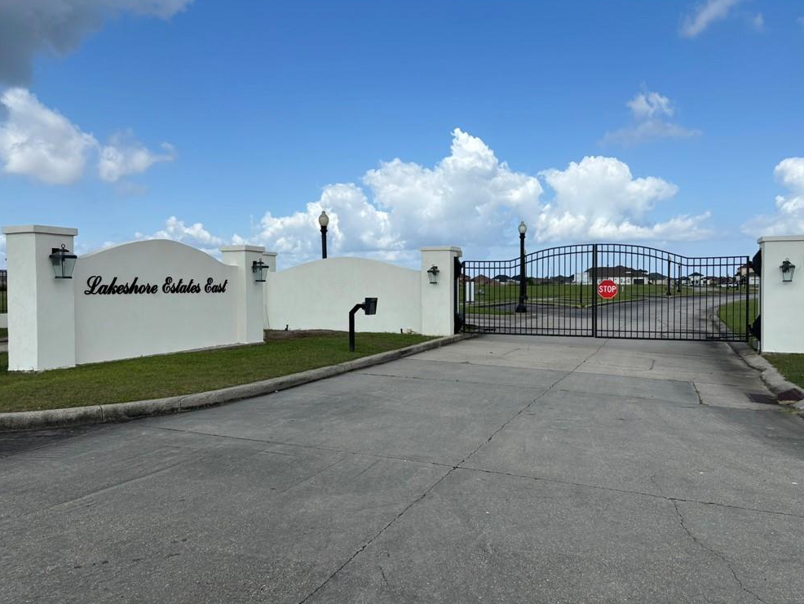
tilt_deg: +0.5
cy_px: 306
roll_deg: +0.5
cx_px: 413
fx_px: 627
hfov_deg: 65.3
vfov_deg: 51.4
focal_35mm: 27
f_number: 1.6
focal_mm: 5.96
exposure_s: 1/3788
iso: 50
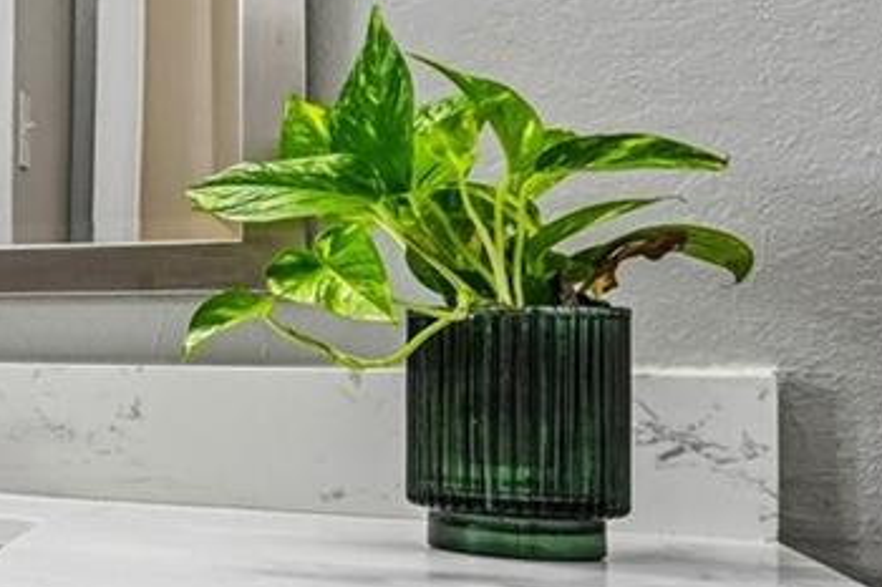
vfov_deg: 21.2
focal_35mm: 64
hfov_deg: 18.8
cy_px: 295
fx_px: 1567
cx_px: -897
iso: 320
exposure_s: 1/15
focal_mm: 14
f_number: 10
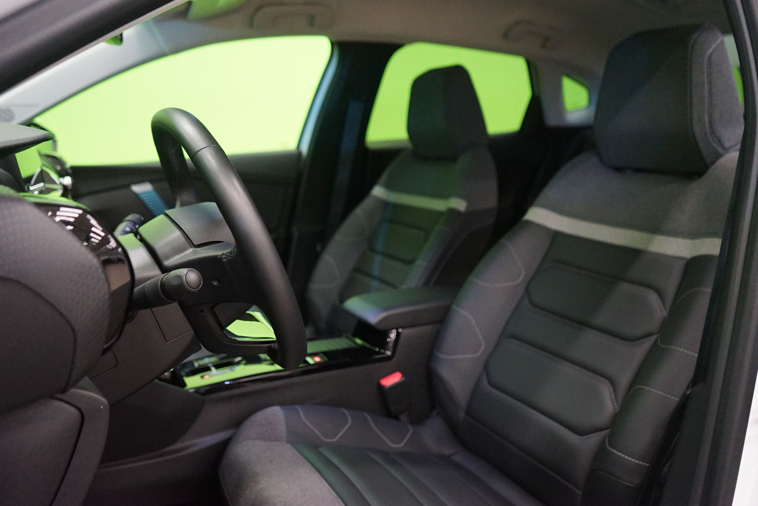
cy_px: 258
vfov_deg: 45.0
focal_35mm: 29
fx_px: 611
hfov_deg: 63.7
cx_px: 372
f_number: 3.5
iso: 6400
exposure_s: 1/40
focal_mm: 28
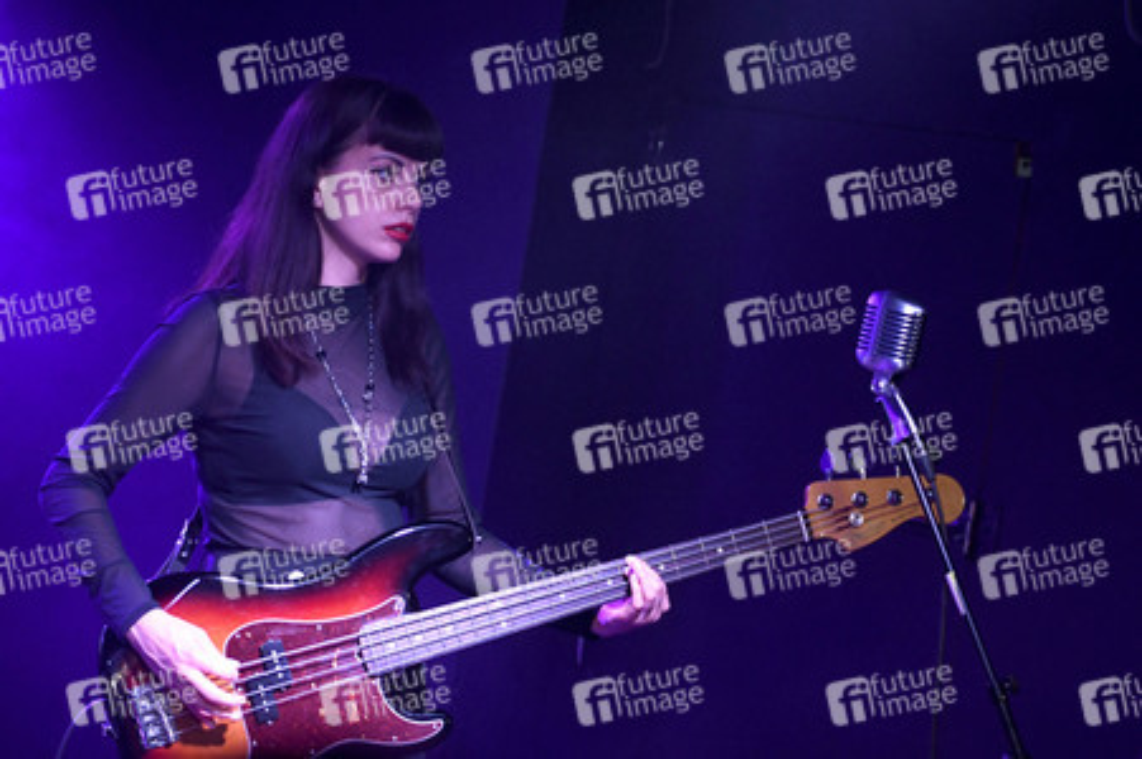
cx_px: 571
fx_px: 2694
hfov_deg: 23.9
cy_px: 380
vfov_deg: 16.0
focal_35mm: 85
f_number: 3.2
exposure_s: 1/125
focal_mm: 85
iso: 2000
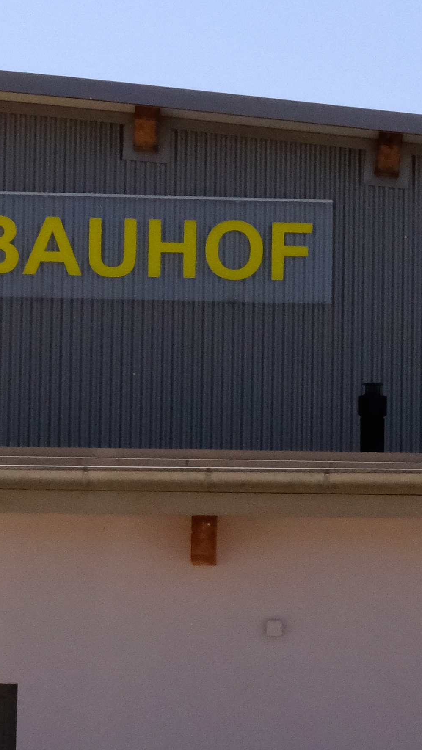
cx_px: 704
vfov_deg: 12.7
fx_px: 3361
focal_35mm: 169
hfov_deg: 7.0
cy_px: 473
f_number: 9
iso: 2000
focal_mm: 24.8
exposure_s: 1/4000
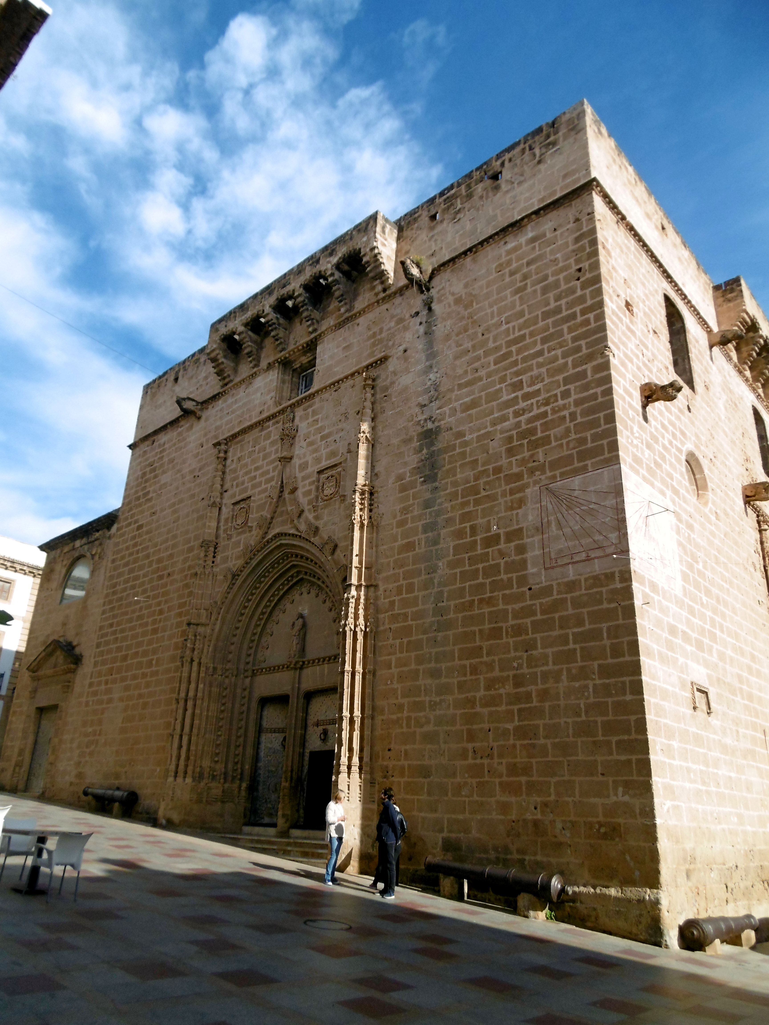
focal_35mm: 24
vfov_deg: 71.6
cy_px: 512
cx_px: 384
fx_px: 711
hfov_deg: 56.8
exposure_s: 1/200
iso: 100
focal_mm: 4.3
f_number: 7.8
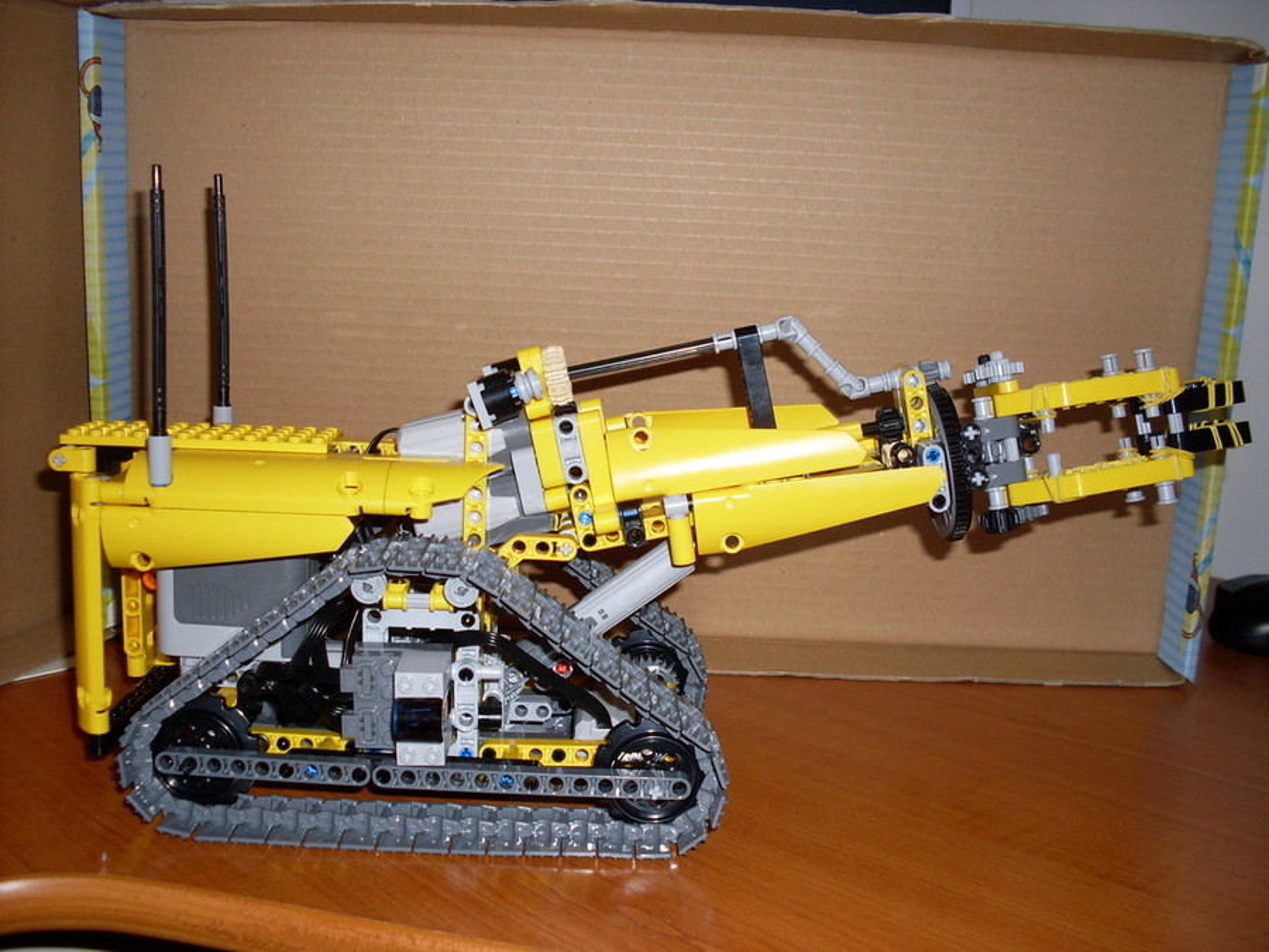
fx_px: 1393
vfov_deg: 37.7
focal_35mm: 38
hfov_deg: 49.0
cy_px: 476
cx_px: 634
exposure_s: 1/45
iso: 100
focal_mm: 6.3
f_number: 2.8
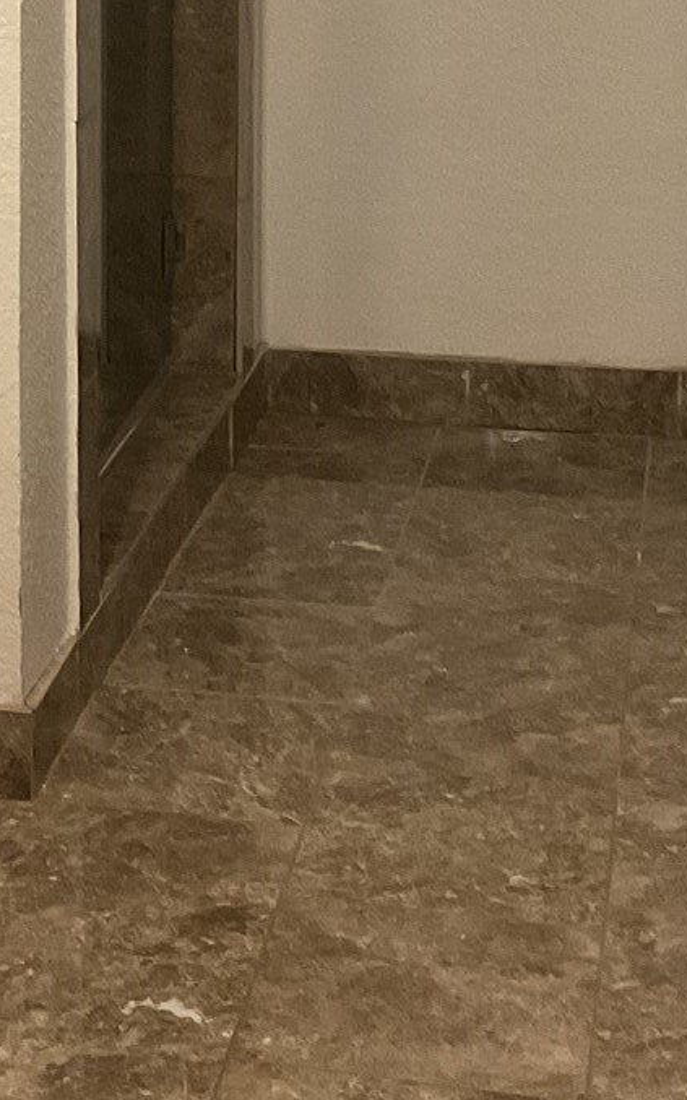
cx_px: -31
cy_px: 140
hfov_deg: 13.8
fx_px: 2787
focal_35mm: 93
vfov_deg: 21.9
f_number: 1.8
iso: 250
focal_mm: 3
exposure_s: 1/40
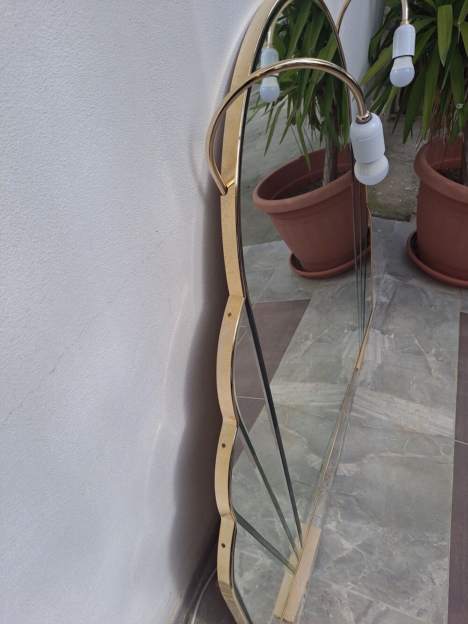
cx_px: 234
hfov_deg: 54.9
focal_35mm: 25
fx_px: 451
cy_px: 312
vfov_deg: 69.4
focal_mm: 4.6
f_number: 2
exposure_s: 1/755
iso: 32
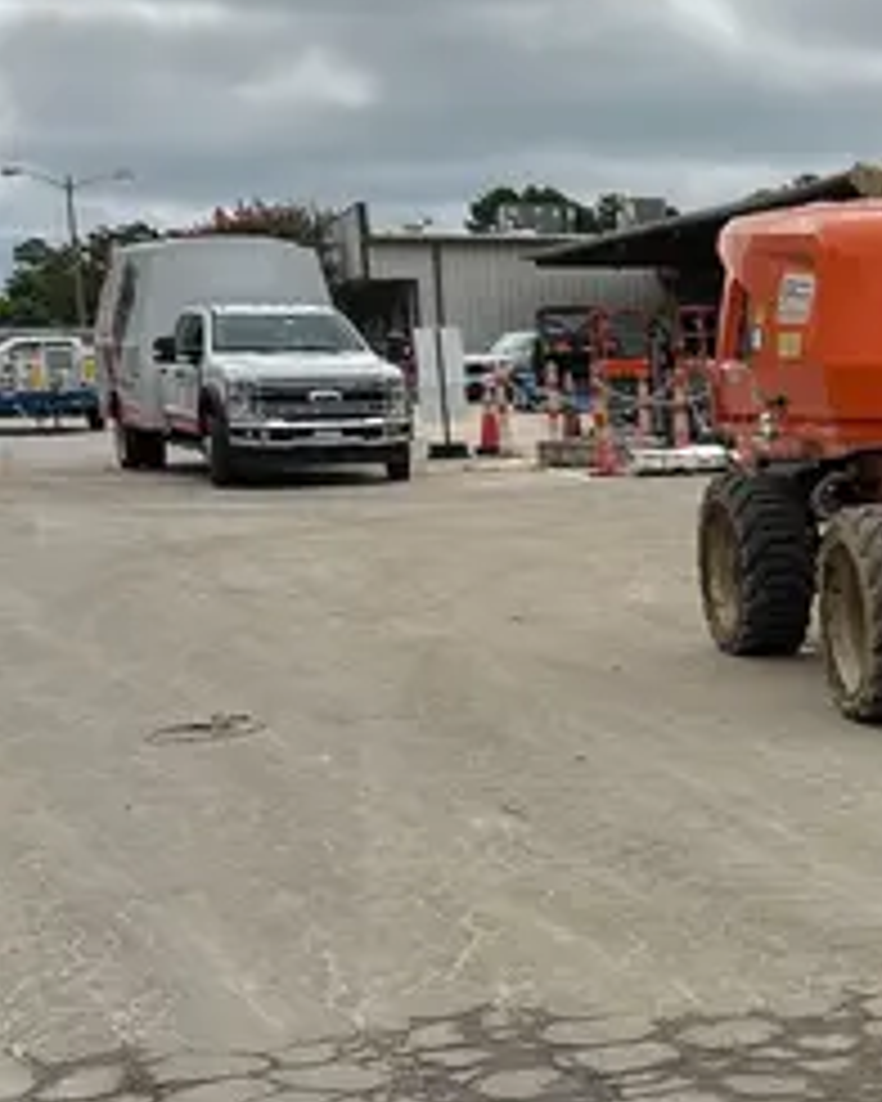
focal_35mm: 76
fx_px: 2480
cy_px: 776
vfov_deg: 24.9
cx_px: 1233
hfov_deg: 18.4
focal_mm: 5.7
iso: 50
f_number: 1.5
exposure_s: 1/5319
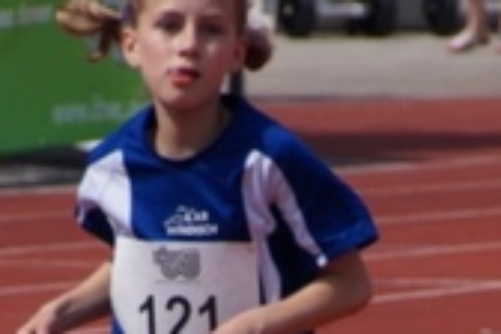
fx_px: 16782
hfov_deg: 1.7
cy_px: 428
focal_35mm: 1206
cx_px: 289
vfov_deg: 1.1
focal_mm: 250
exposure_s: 1/2500
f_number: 6.3
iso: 400
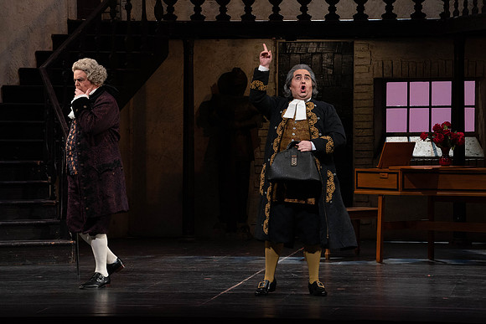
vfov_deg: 7.7
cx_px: 243
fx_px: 2417
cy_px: 162
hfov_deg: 11.5
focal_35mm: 179
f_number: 8
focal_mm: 179
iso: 3200
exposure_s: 1/250
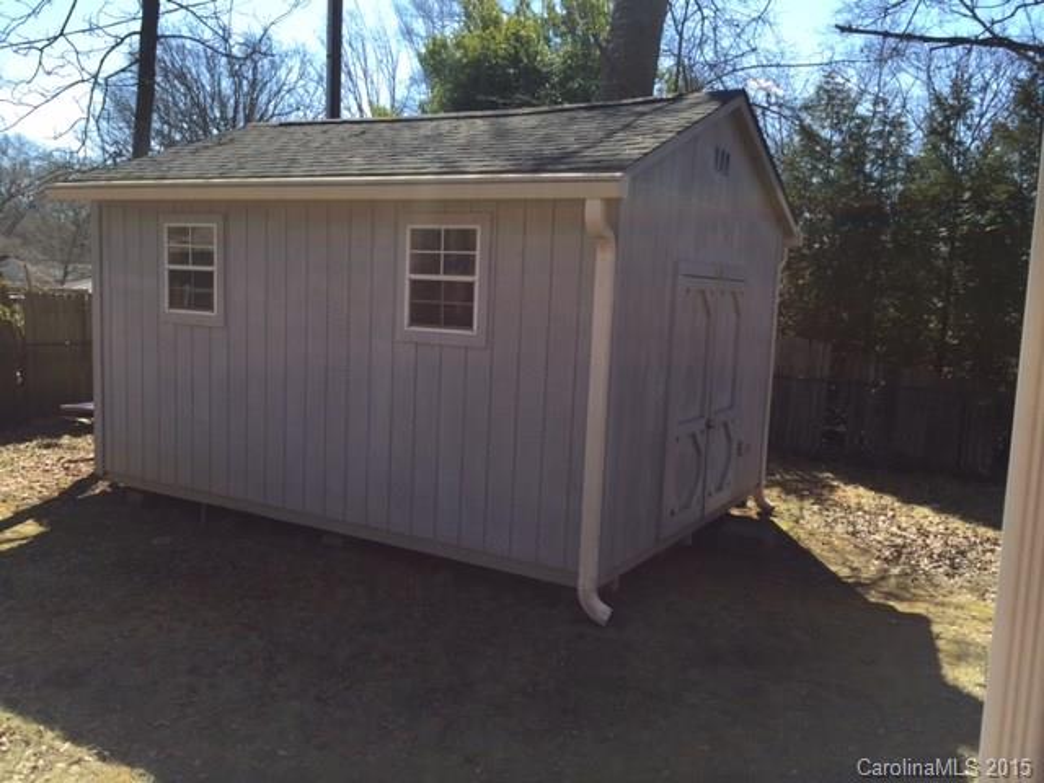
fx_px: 875
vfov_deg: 48.2
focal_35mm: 29
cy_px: 392
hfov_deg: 61.7
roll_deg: -2.8
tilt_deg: -5.9
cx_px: 522
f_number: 2.2
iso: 32
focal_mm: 4.15
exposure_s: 1/920
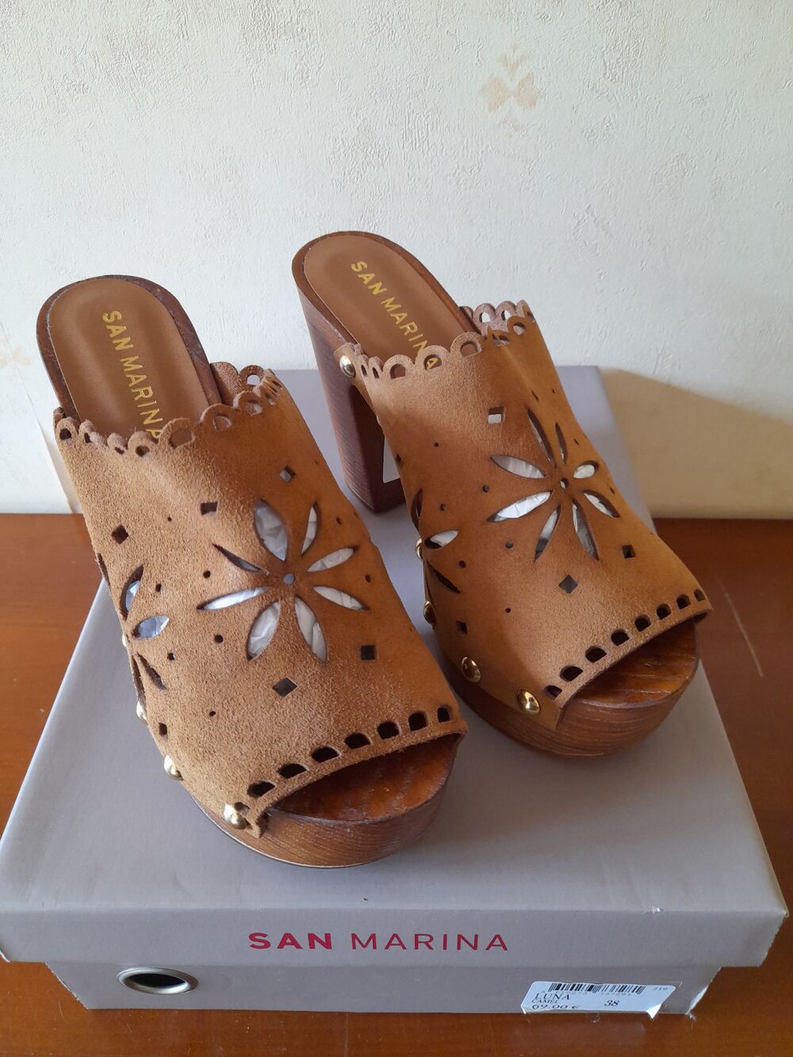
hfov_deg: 54.9
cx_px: 396
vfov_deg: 69.4
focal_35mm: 25
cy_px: 528
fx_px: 763
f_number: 2
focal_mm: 4.6
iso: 200
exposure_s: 1/60
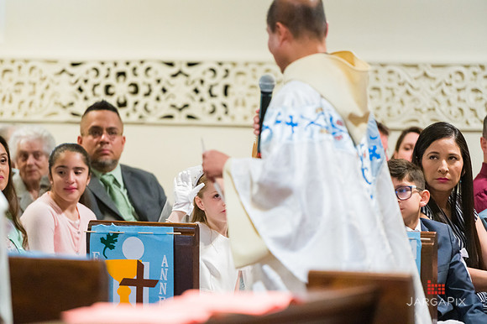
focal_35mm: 200
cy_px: 162
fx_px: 2704
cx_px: 244
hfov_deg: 10.3
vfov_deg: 6.9
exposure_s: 1/200
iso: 6400
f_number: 3.2
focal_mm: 200
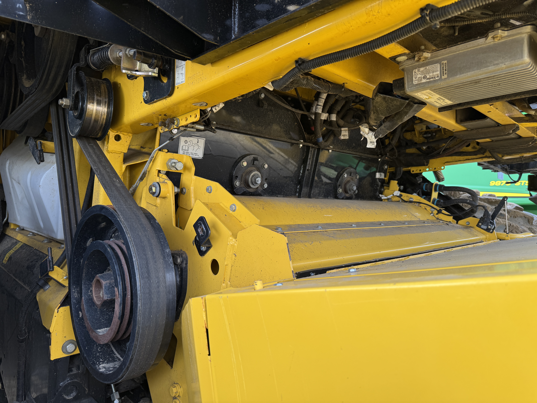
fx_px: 372
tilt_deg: +1.2
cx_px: 268
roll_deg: -1.8
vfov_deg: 56.8
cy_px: 202
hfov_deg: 71.6
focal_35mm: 24
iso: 64
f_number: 1.78
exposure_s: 1/158
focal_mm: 6.76
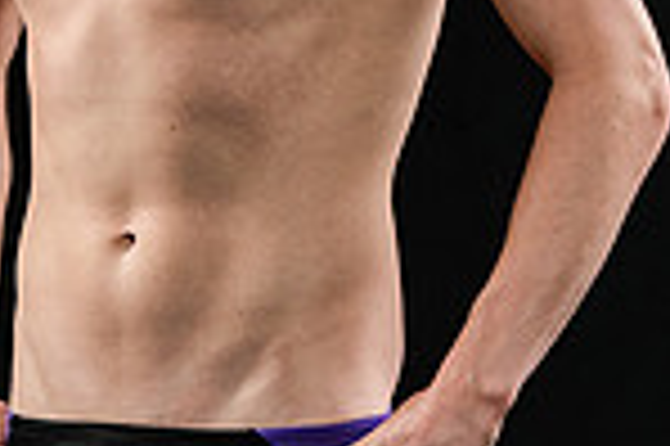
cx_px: 238
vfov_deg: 2.9
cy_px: -43
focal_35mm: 475
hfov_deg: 4.3
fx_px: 8830
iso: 320
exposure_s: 1/250
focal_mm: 122
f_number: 6.3
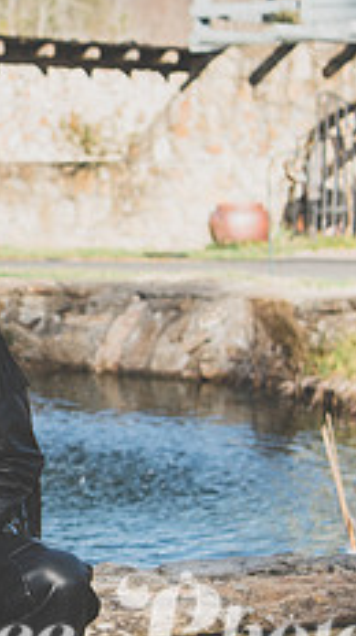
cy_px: 305
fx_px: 2087
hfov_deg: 9.5
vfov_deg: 17.3
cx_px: -177
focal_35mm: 124
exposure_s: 1/2500
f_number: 3.2
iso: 400
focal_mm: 38
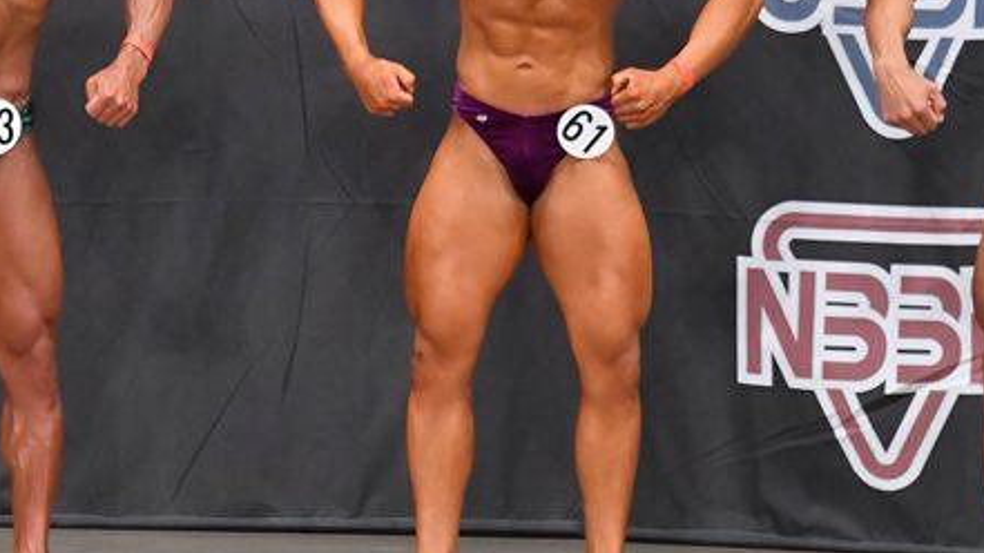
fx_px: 10410
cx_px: 146
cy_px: 134
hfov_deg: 5.4
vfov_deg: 3.0
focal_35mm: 399
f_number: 5.6
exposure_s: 1/400
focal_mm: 145
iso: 6400
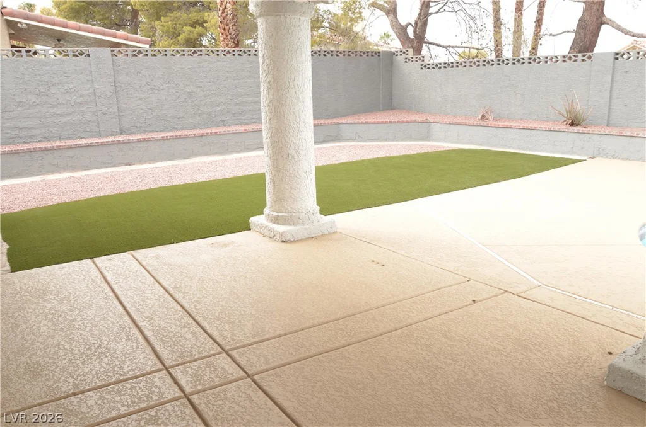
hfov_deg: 67.5
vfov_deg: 47.7
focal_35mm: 27
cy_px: 214
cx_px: 323
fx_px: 483
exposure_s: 1/125
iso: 200
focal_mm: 18
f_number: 5.6
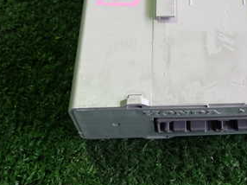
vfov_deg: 22.7
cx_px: 207
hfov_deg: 29.8
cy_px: 18
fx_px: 449
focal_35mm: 63
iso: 200
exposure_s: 1/60
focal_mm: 5.4
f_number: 2.3
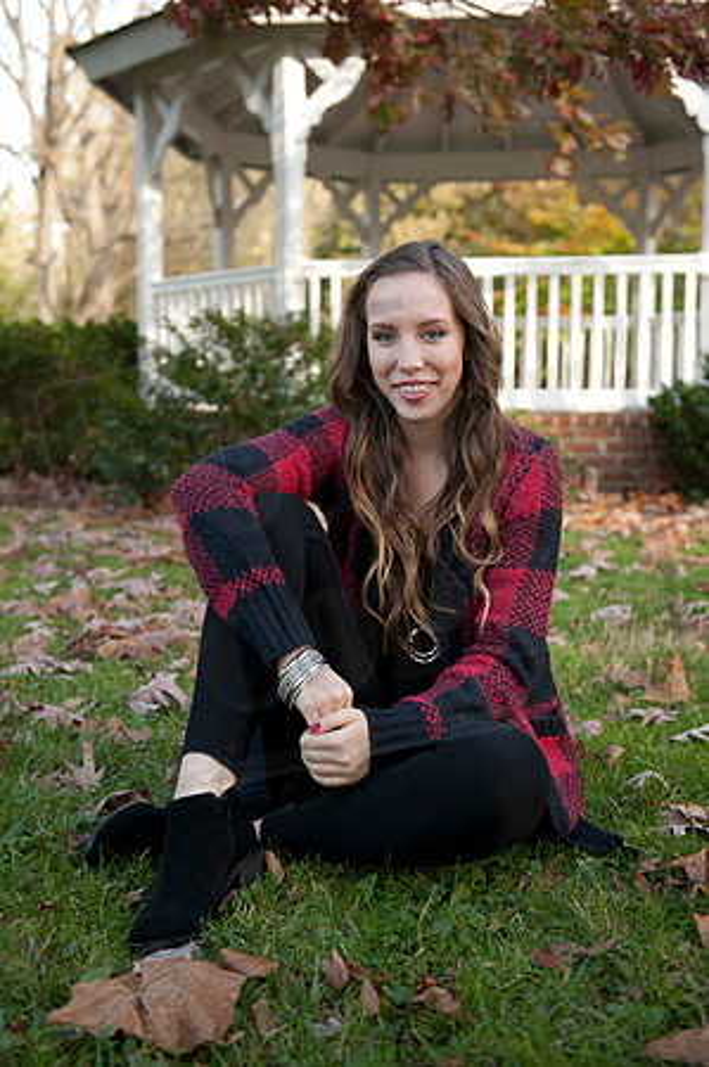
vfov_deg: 41.2
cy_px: 534
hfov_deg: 28.0
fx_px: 1421
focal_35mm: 48
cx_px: 354
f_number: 3.5
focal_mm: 48
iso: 125
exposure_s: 1/125
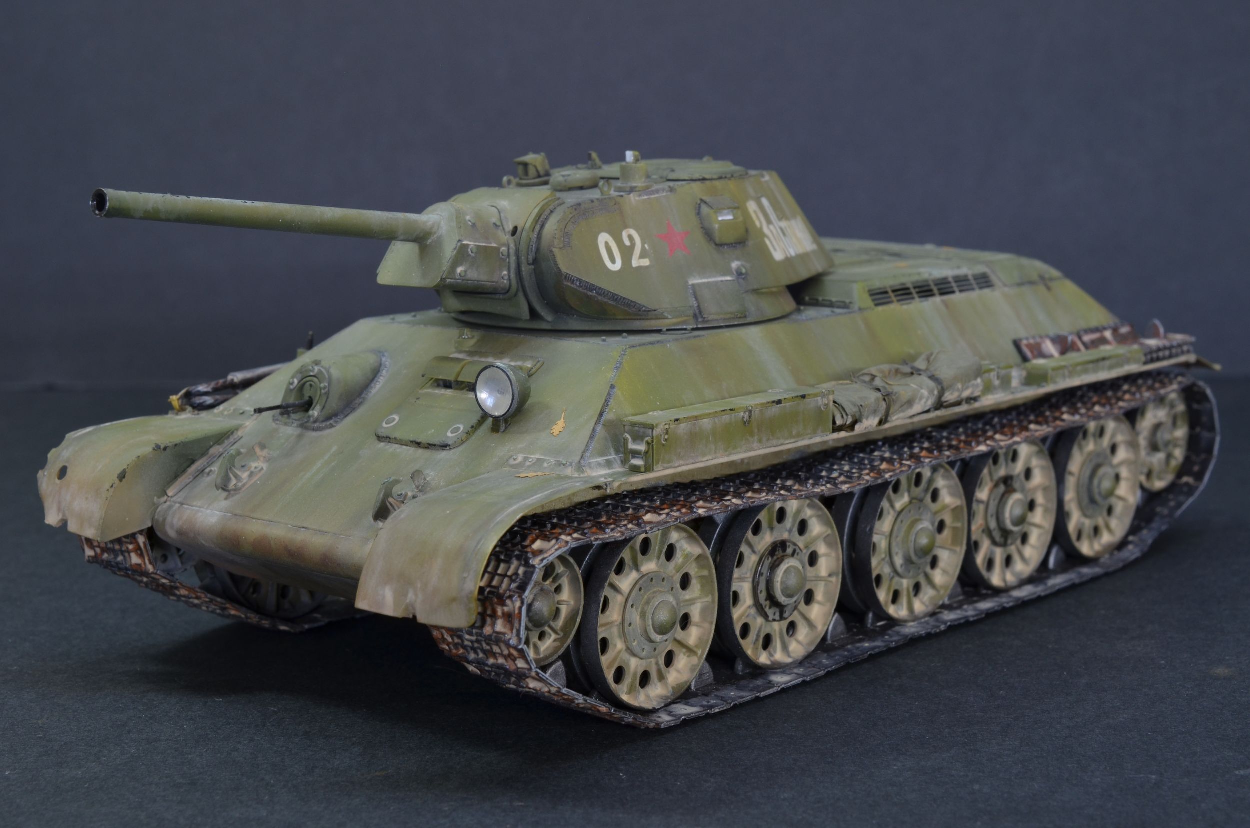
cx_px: 625
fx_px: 2079
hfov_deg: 33.5
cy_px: 414
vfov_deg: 22.5
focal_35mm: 60
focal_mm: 40
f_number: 16
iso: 200
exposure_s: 1/5
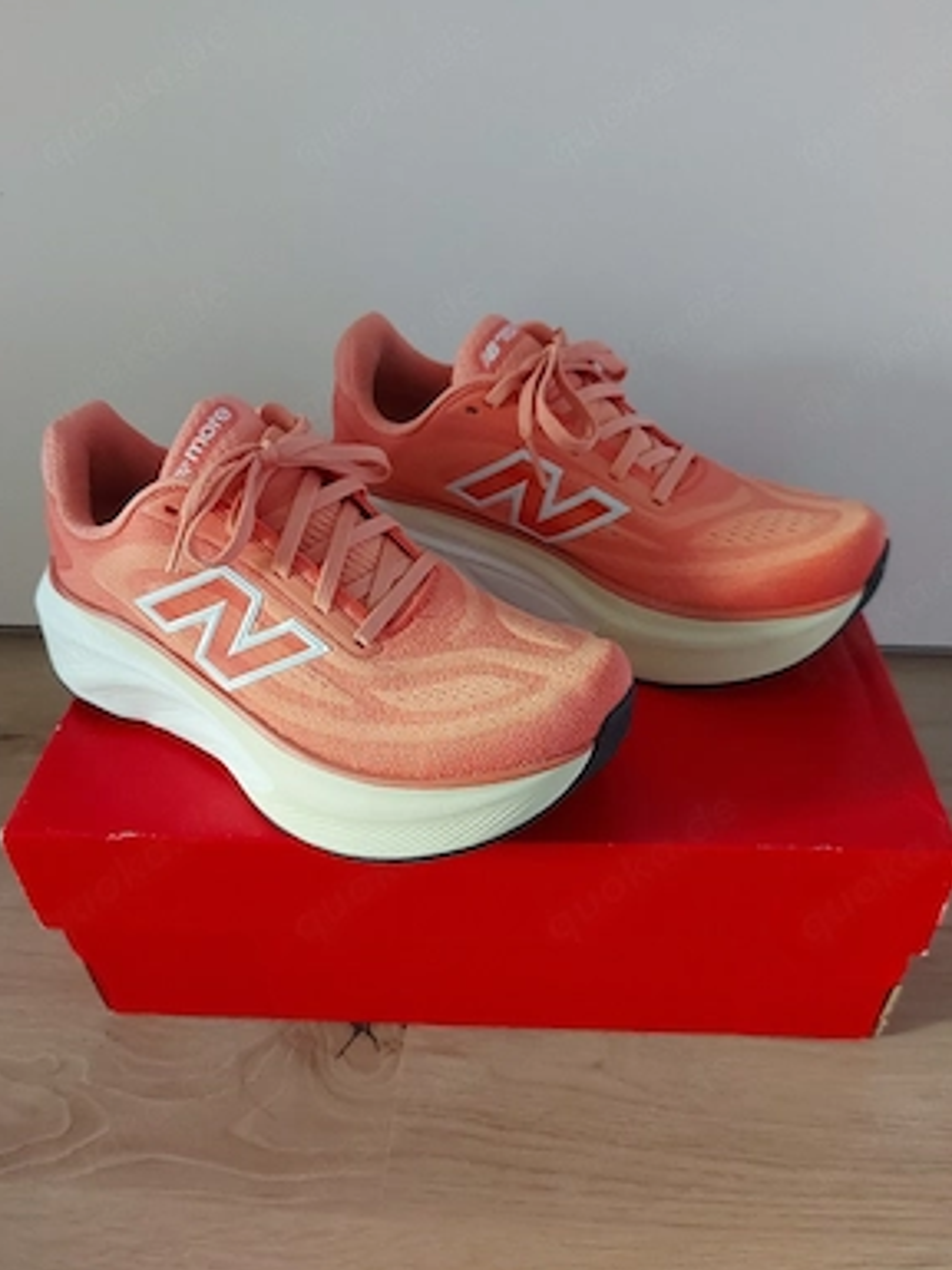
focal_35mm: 25
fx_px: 917
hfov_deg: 54.9
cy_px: 645
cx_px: 459
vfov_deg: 69.4
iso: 250
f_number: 1.8
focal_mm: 5.23
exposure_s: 1/33
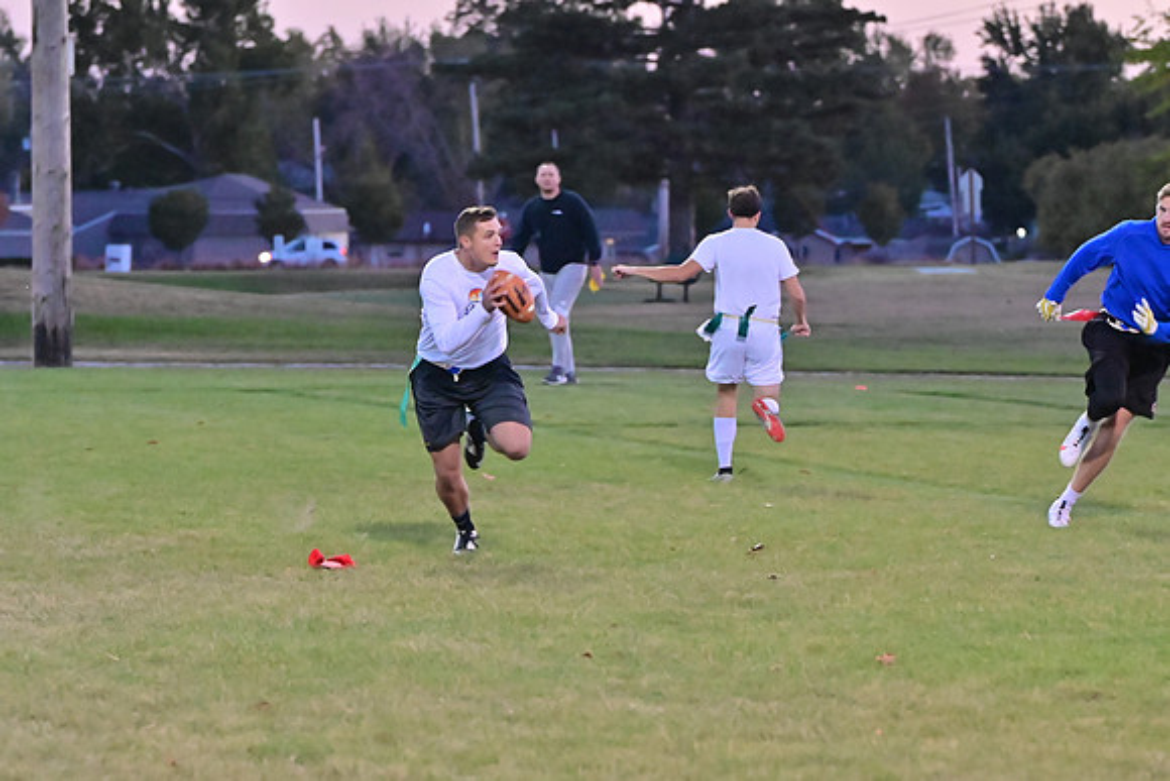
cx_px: 585
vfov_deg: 8.0
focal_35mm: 172
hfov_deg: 11.9
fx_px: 5591
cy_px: 390
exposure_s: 1/400
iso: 6400
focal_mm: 115
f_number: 4
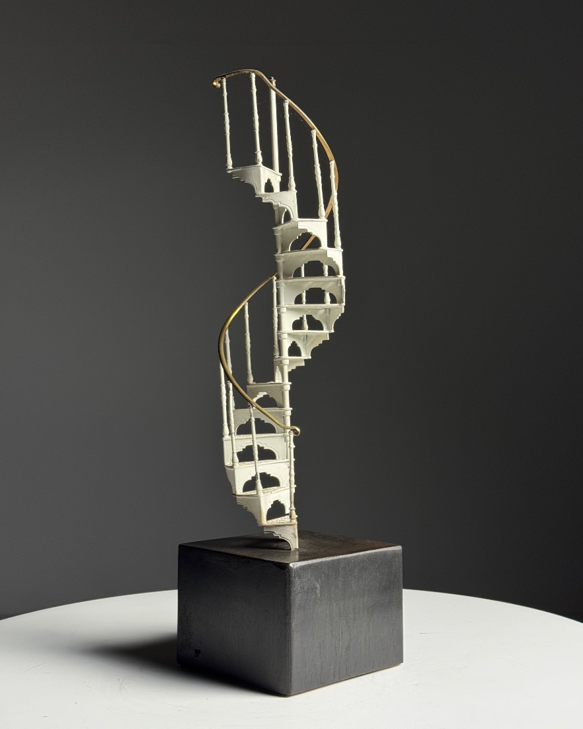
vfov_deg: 36.6
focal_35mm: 51
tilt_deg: +1.8
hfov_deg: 29.7
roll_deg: +1.4
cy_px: 343
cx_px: 292
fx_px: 1100
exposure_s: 1/50
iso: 100
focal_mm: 6.76
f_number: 1.78
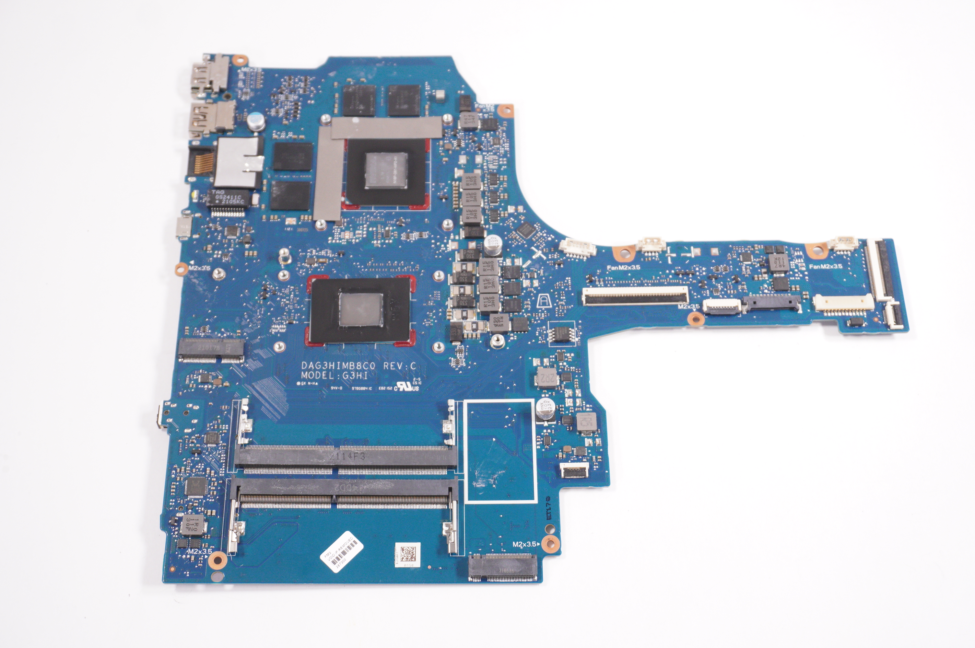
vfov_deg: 29.8
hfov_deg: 43.6
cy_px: 324
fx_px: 1218
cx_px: 488
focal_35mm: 45
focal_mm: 30
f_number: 5.6
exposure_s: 1/250
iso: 1000
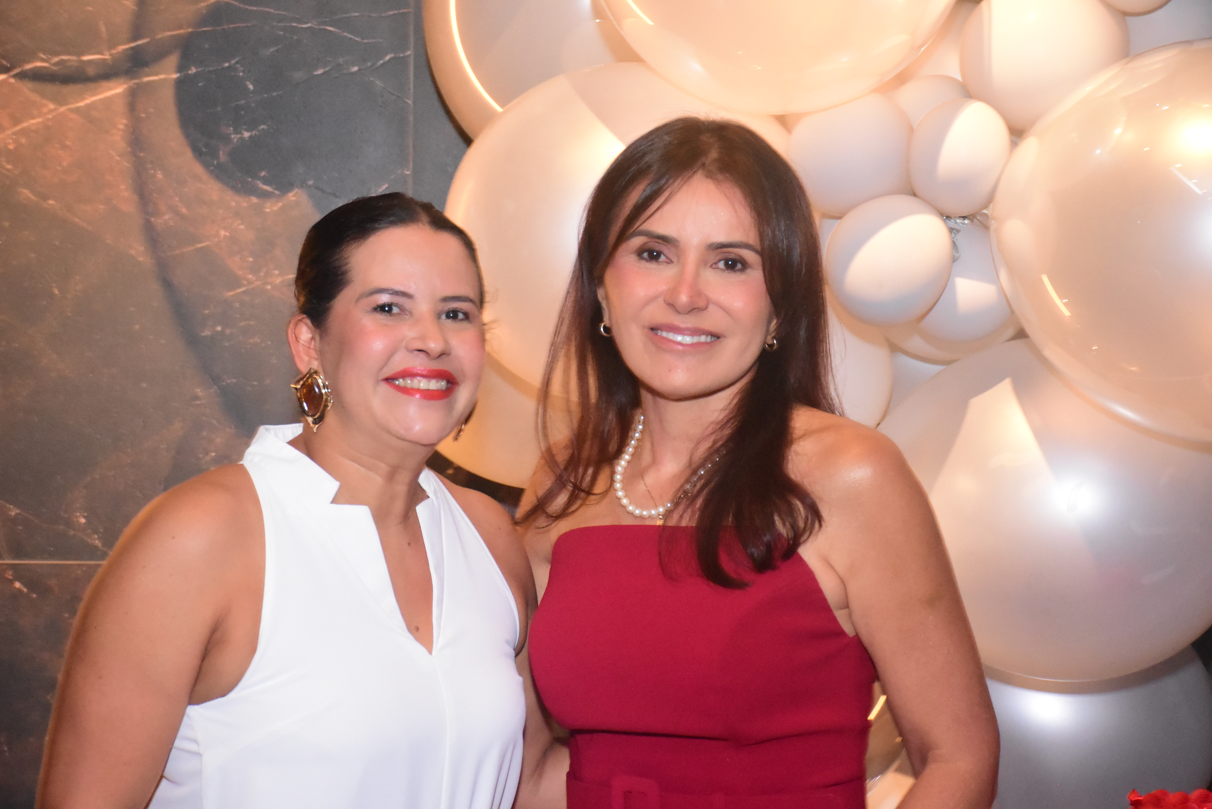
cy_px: 404
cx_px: 606
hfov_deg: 22.6
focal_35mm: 90
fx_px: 3031
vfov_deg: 15.2
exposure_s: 1/160
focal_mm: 60
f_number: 6.3
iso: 6400
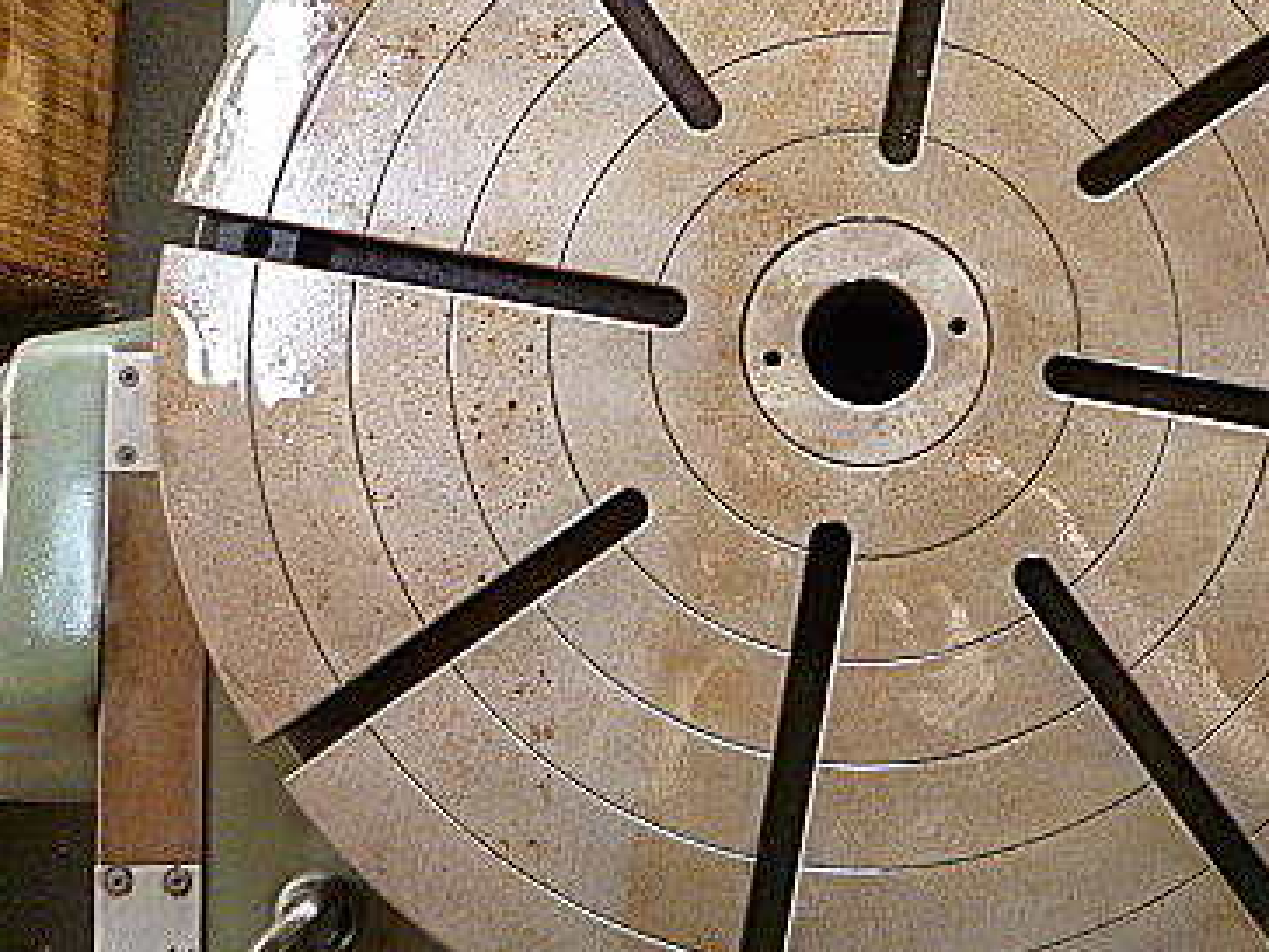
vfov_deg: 32.7
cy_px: 342
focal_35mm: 44
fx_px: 1613
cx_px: 889
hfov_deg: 42.1
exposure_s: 1/25
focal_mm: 4.5
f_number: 2.8
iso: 400
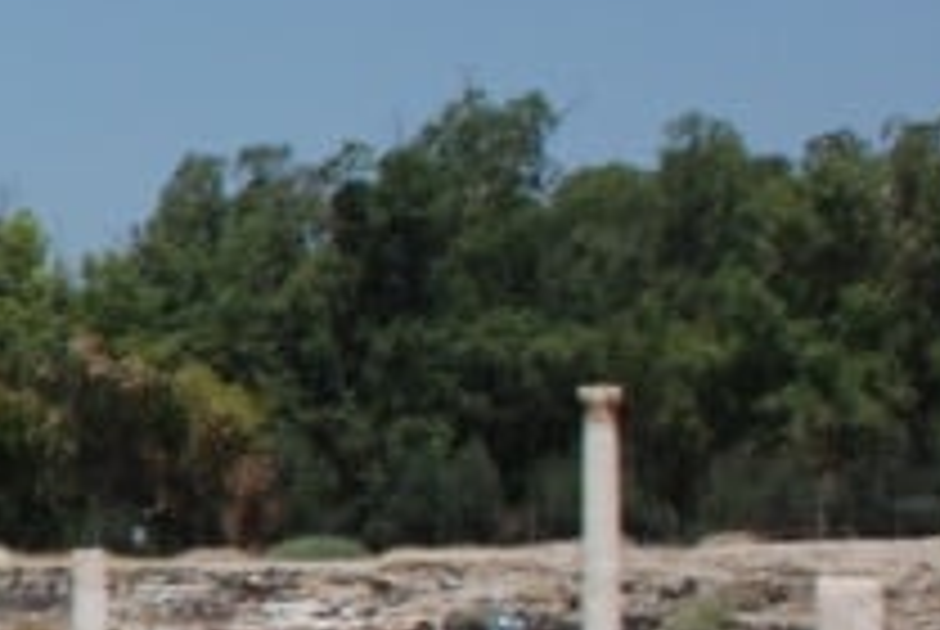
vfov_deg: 6.1
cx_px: -1336
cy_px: 718
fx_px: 5857
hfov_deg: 8.4
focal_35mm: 224
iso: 100
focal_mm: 26
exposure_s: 1/250
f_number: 8
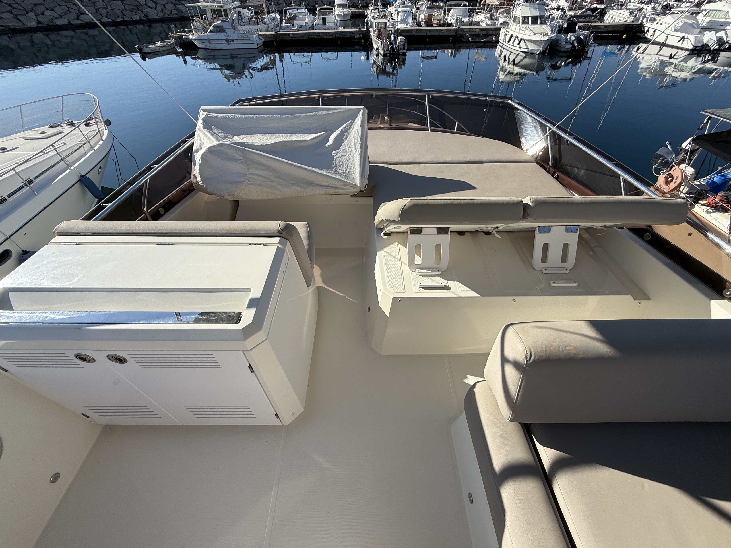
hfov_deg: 102.1
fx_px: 296
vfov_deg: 85.7
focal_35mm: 14
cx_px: 366
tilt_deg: -44.9
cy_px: 274
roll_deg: +1.0
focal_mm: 2.22
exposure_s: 1/2165
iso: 50
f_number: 2.2
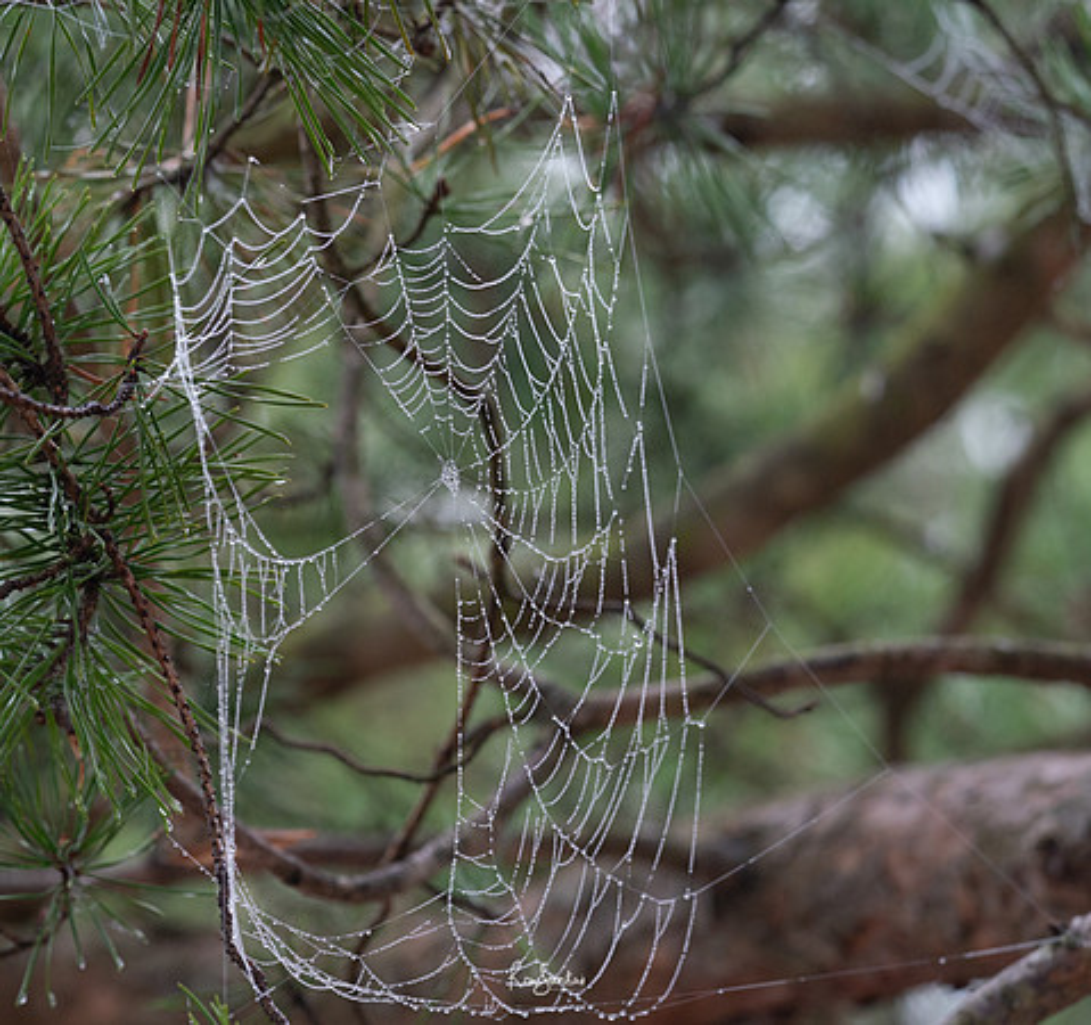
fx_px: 7812
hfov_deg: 8.0
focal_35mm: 226
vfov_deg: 7.5
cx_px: 323
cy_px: 512
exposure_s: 1/250
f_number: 8
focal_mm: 183
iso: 800
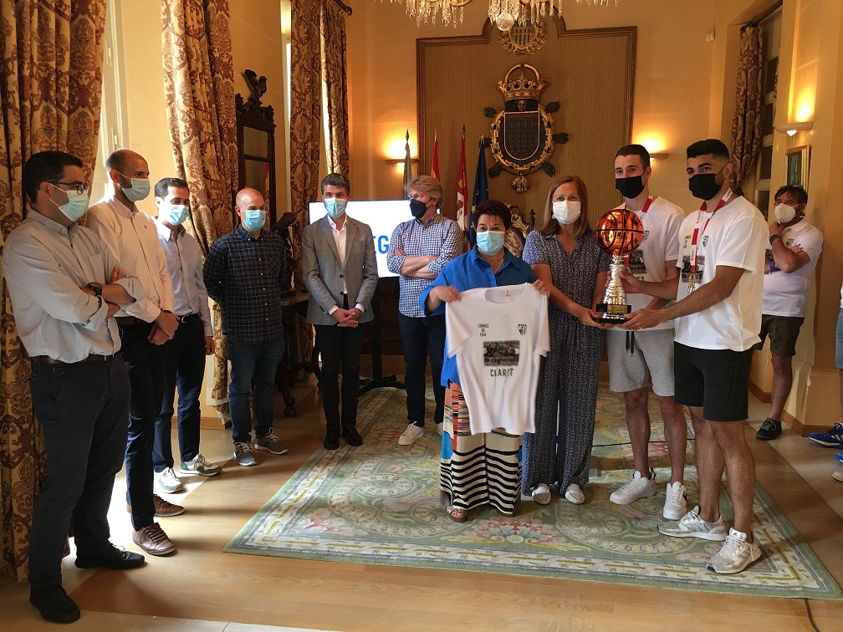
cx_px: 422
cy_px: 316
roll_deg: +1.0
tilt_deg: -9.3
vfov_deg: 48.2
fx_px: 706
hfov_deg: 61.7
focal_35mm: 29
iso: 64
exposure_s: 1/17
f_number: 2.2
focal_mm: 4.15
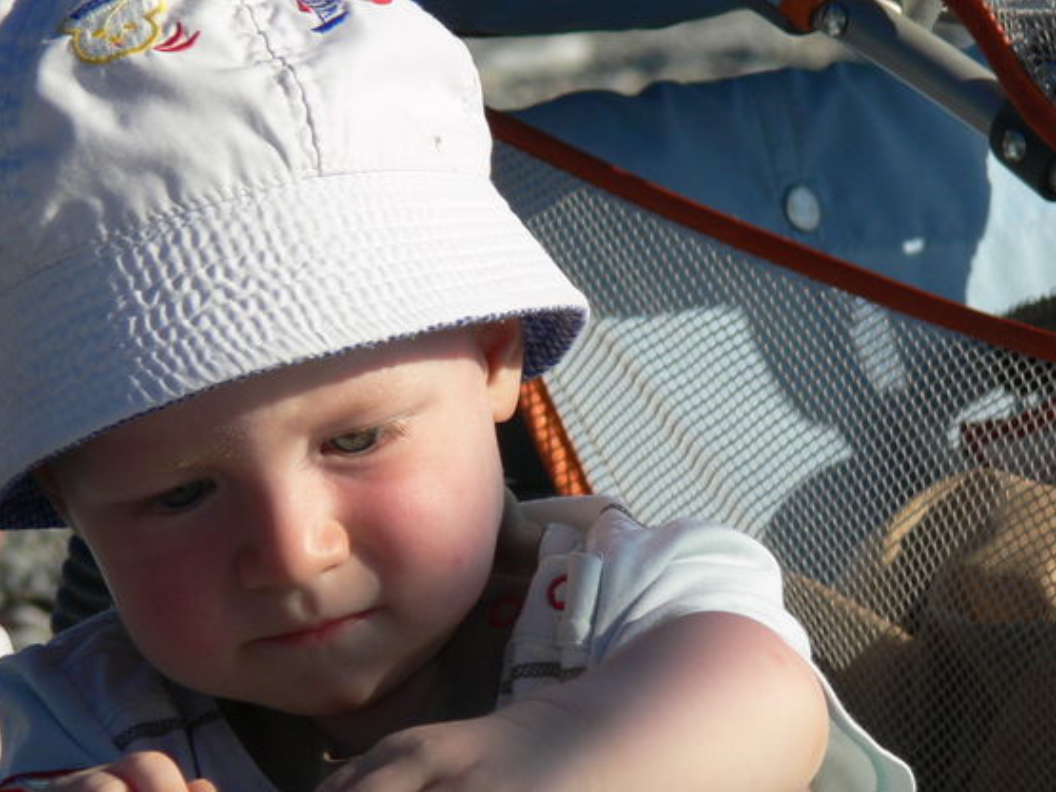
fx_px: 19154
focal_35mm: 628
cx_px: 540
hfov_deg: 3.2
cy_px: 445
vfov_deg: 2.4
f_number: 5.6
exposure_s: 1/400
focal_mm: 81.8
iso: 80
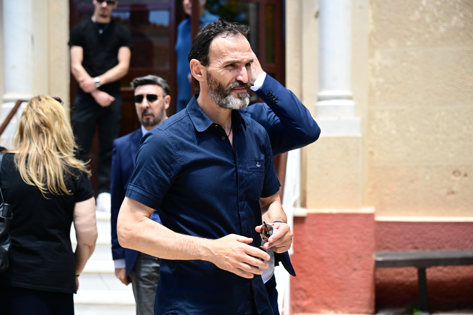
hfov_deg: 32.9
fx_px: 801
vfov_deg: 22.3
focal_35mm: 61
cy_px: 158
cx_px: 236
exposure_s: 1/2000
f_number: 2.8
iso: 320
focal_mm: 61
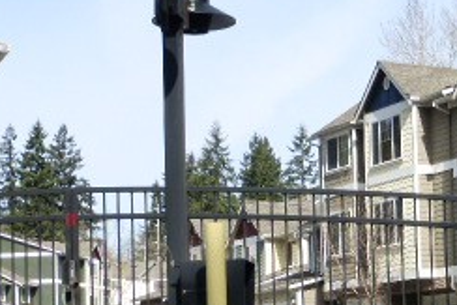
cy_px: 273
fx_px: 1384
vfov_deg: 12.5
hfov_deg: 18.4
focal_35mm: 109
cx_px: 425
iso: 160
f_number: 3.9
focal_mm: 6.9
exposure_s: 1/640
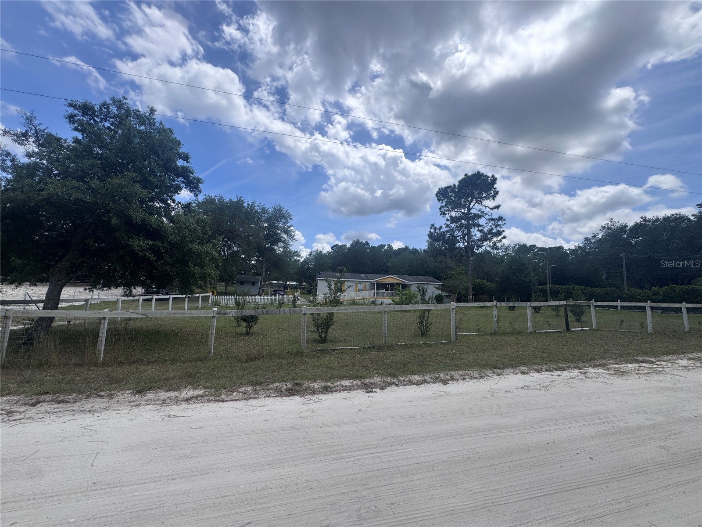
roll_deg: -0.7
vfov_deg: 85.7
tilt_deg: +5.8
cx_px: 351
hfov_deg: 102.1
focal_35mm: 14
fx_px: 284
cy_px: 264
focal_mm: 2.22
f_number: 2.2
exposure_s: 1/2674
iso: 50
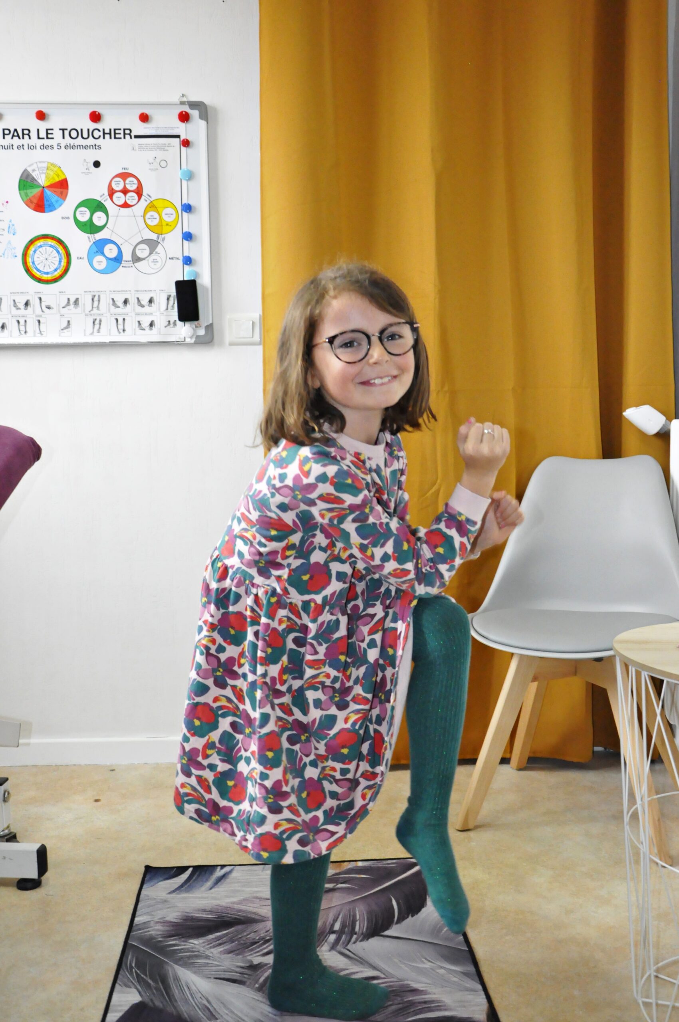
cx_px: 340
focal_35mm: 33
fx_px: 936
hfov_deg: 39.9
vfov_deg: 57.3
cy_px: 511
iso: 3200
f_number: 5.6
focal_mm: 22
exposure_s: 1/100
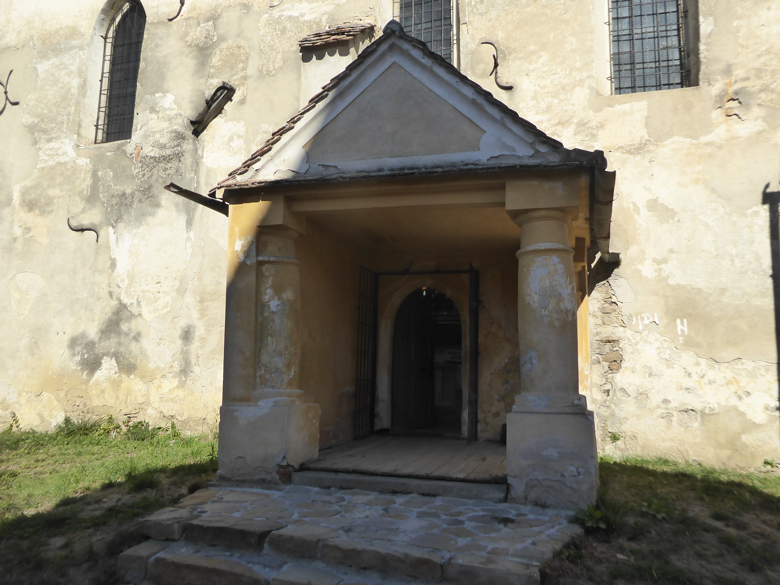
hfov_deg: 61.7
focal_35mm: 29
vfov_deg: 48.2
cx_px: 390
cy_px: 292
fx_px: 653
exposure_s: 1/1000
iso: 160
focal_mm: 5
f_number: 3.5
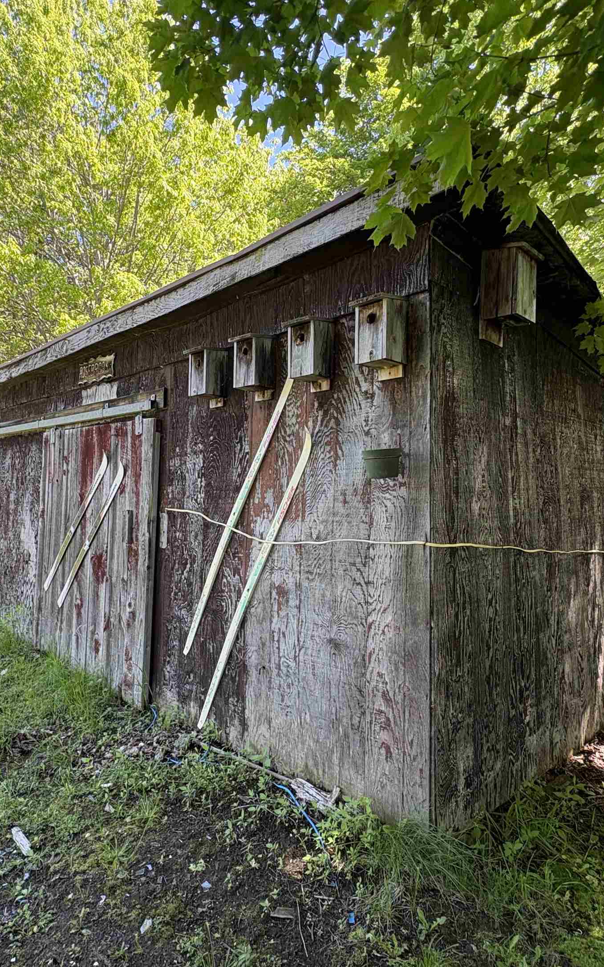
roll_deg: -2.0
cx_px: 260
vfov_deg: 82.3
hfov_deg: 57.1
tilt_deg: +1.4
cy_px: 498
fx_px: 553
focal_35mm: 21
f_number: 2.2
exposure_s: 1/99
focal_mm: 2.22
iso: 80
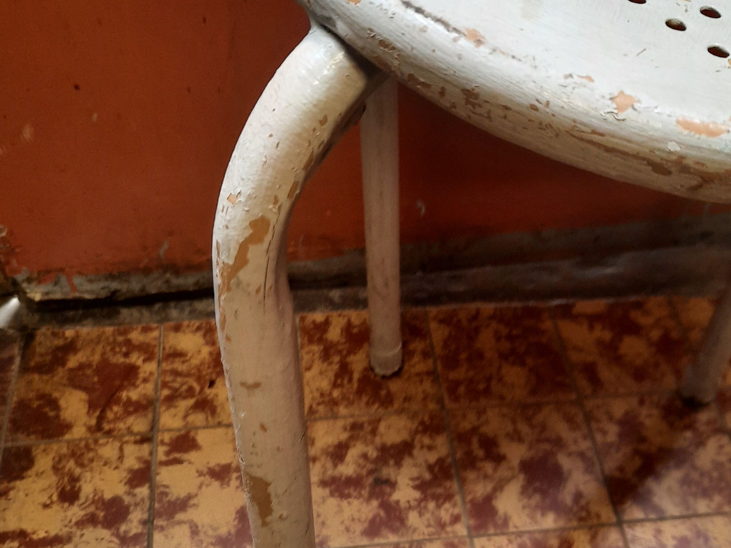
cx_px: 412
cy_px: 294
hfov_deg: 44.7
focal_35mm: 42
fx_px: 887
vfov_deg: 34.3
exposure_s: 1/50
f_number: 2
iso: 250
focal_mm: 4.6
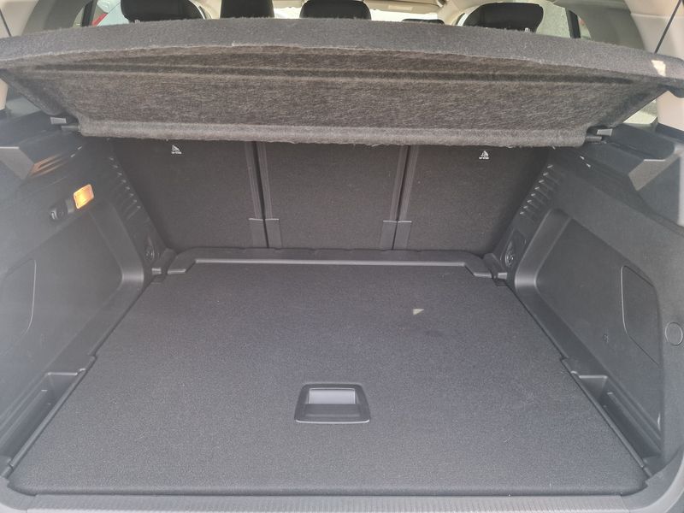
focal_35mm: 23
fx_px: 454
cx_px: 342
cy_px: 256
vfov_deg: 58.9
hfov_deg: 73.9
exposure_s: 1/180
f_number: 1.8
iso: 200
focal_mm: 6.4
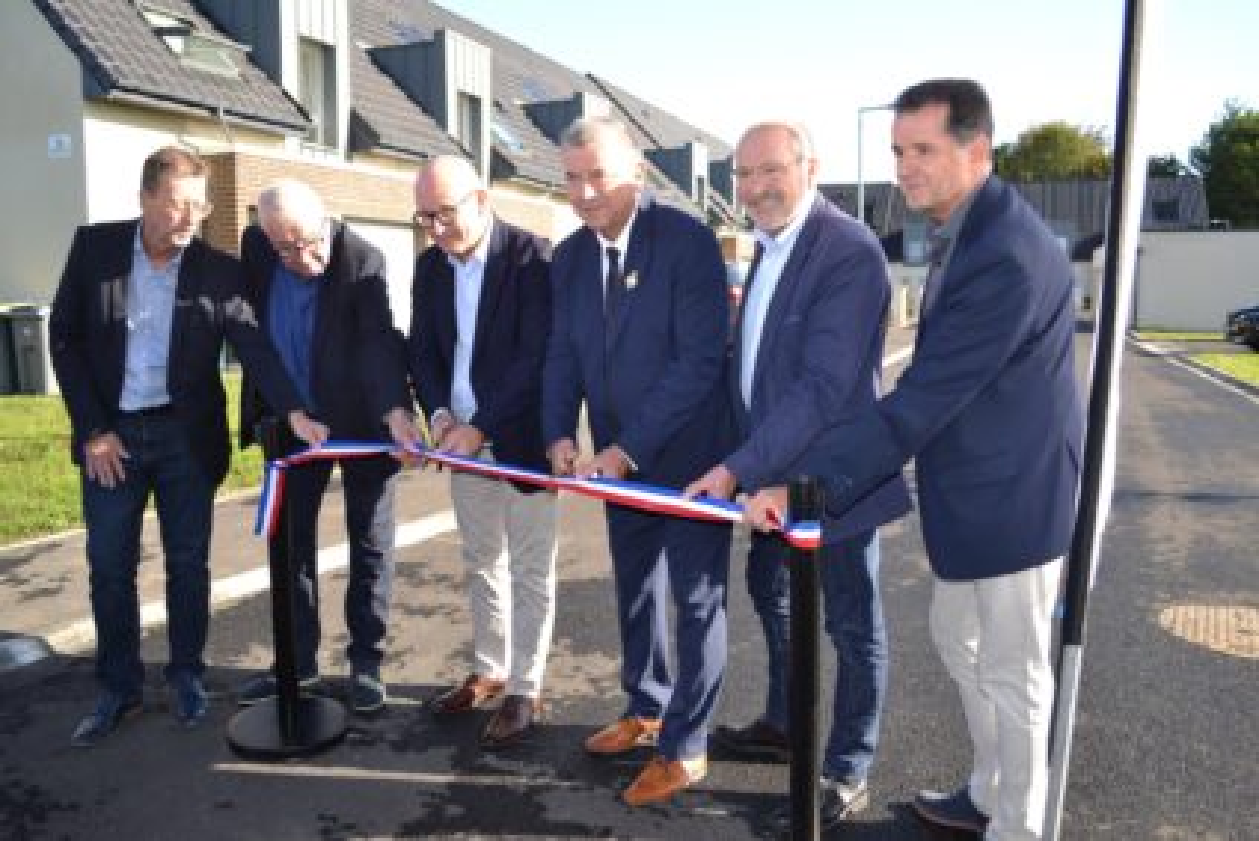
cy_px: 420
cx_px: 630
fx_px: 945
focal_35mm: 27
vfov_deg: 48.0
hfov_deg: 67.4
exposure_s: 1/200
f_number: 4.5
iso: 100
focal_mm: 18
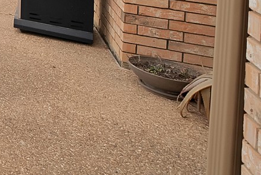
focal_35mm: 54
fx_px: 392
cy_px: -137
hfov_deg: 17.4
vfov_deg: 19.2
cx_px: -304
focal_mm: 12
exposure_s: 1/40
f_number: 9
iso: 640
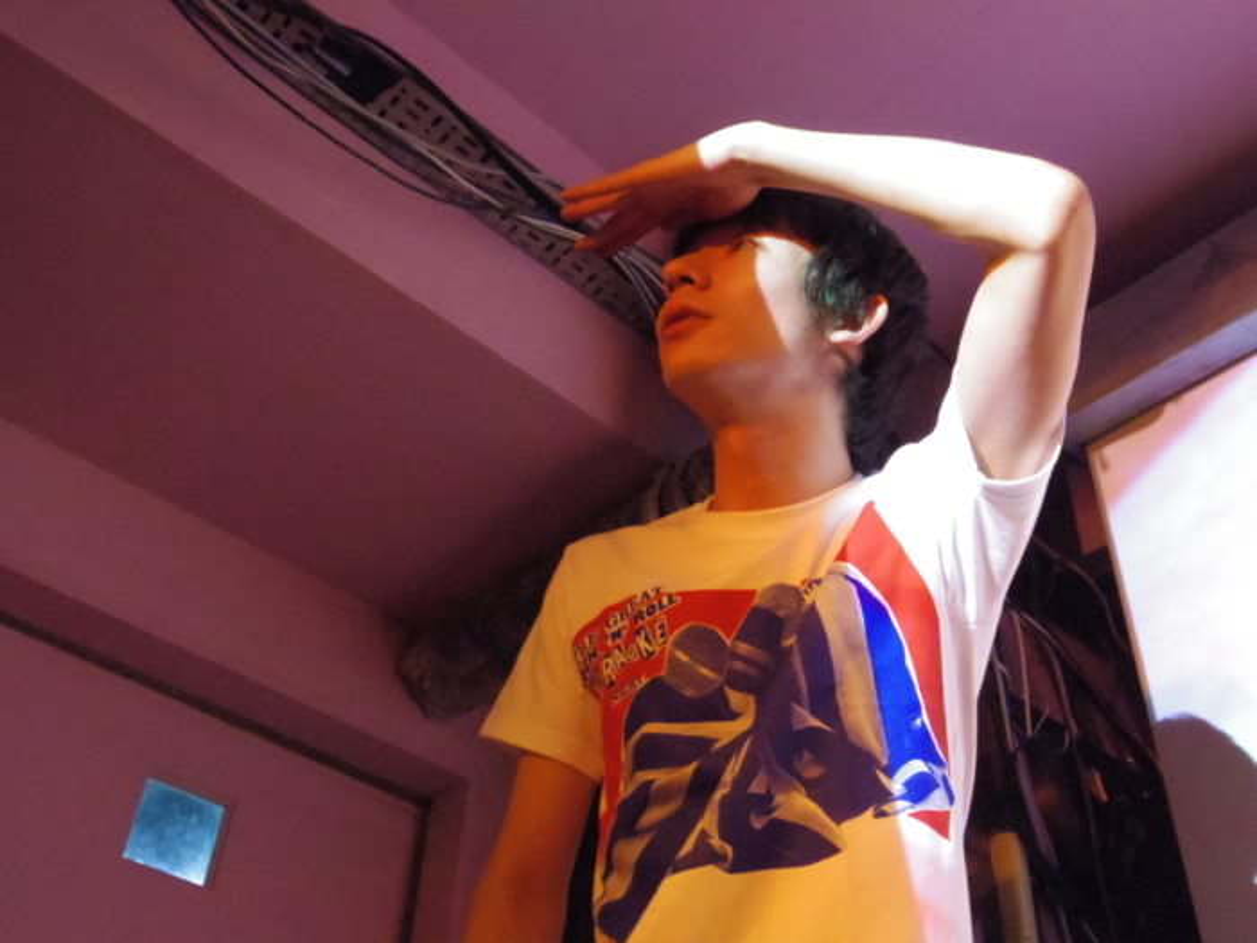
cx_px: 628
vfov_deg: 38.7
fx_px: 1344
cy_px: 472
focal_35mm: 37
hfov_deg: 50.1
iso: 4000
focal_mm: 6.8
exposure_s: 1/80
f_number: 4.5
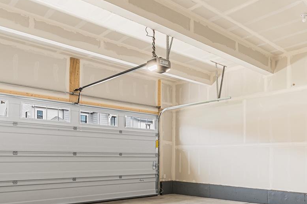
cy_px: 163
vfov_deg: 38.4
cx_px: 208
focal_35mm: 33
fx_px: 281
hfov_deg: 55.8
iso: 100
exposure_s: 2.5
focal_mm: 16
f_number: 8
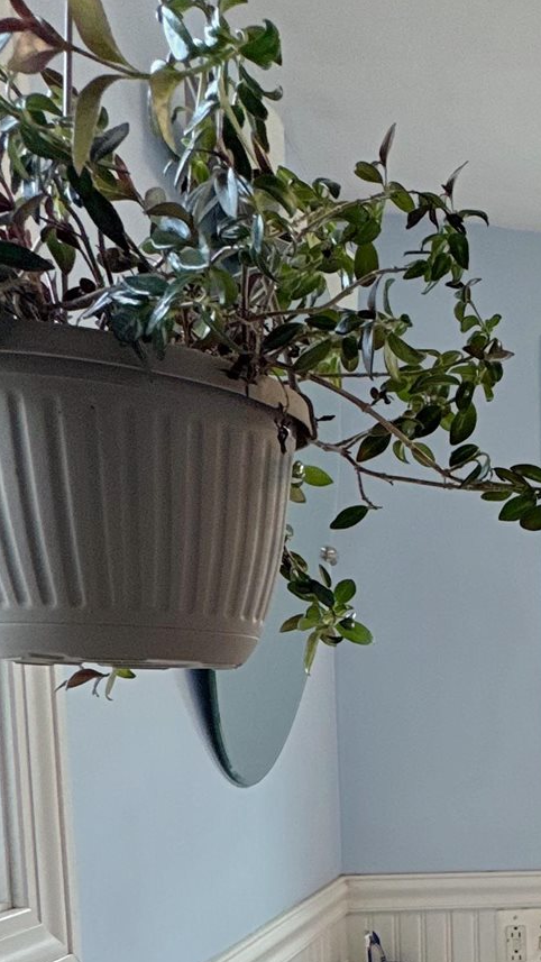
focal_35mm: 41
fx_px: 1046
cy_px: 807
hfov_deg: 22.5
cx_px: 858
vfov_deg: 46.1
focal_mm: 2.22
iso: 80
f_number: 2.2
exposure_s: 1/120
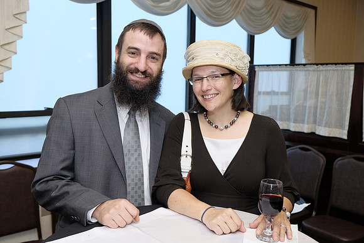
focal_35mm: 33
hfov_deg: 57.2
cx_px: 182
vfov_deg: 40.0
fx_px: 334
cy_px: 122
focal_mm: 22.3
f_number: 3.2
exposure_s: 1/180
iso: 800
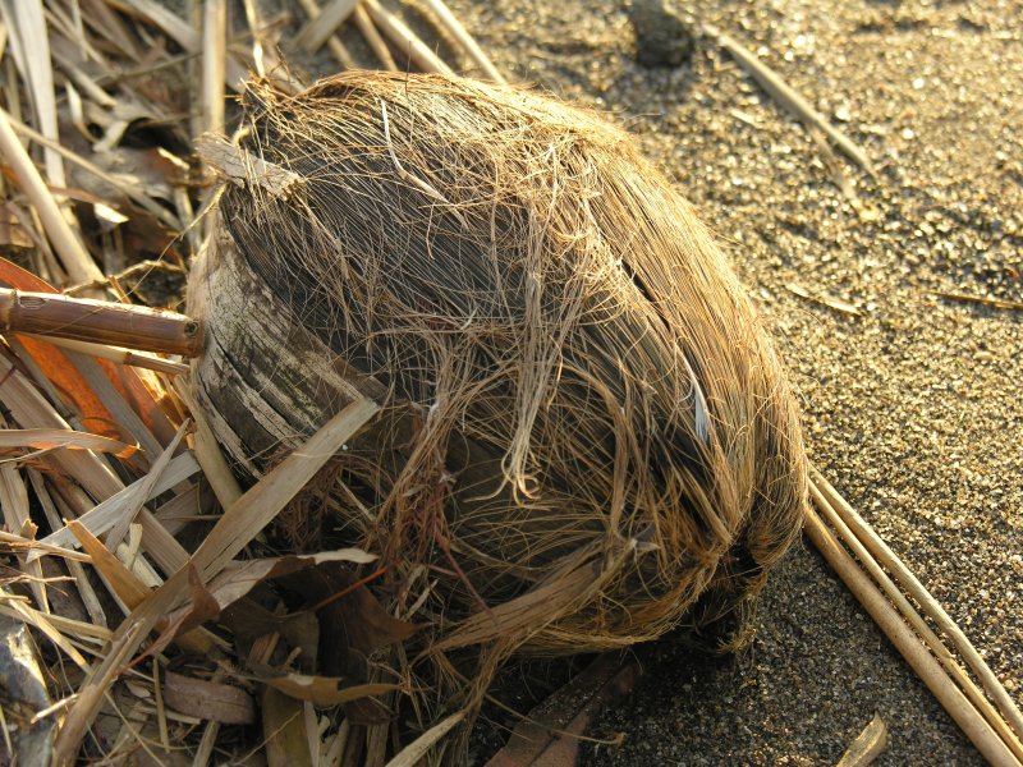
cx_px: 512
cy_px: 384
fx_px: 3073
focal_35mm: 104
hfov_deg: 18.9
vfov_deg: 14.2
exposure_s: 1/86
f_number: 3.7
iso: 50
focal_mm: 26.5
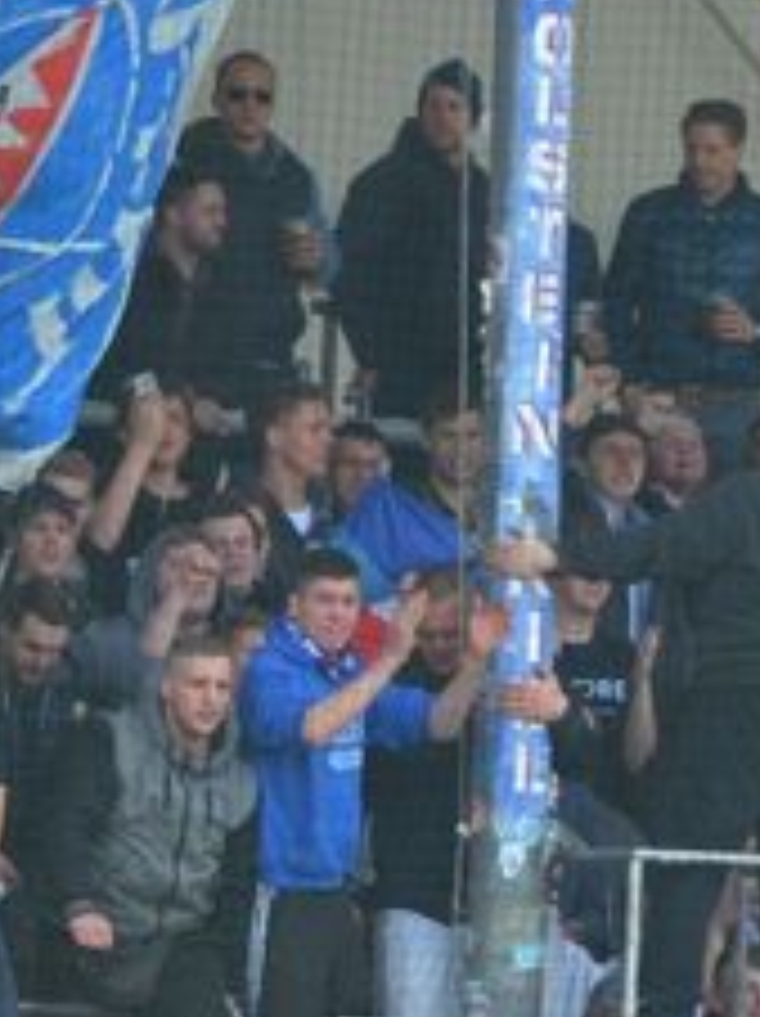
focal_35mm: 728
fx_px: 21352
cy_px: 504
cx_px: 580
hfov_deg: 2.0
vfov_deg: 2.7
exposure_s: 1/1000
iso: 500
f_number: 4
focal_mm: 200
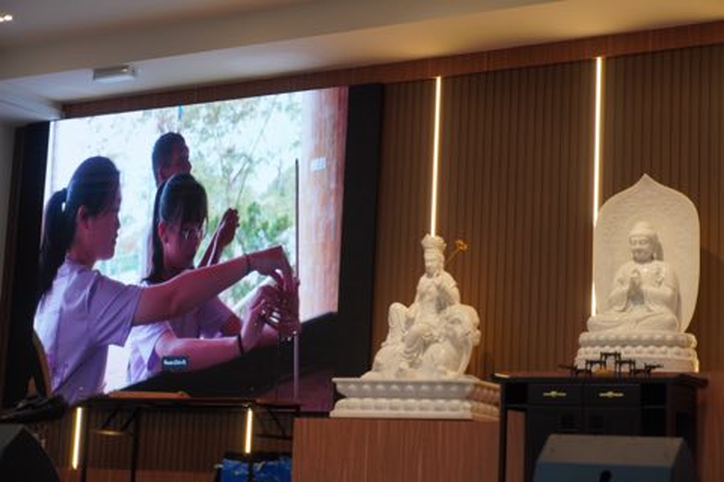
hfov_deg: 27.5
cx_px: 362
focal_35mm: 74
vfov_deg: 18.5
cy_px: 241
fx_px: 1478
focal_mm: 49
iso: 640
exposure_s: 1/80
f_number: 5.6
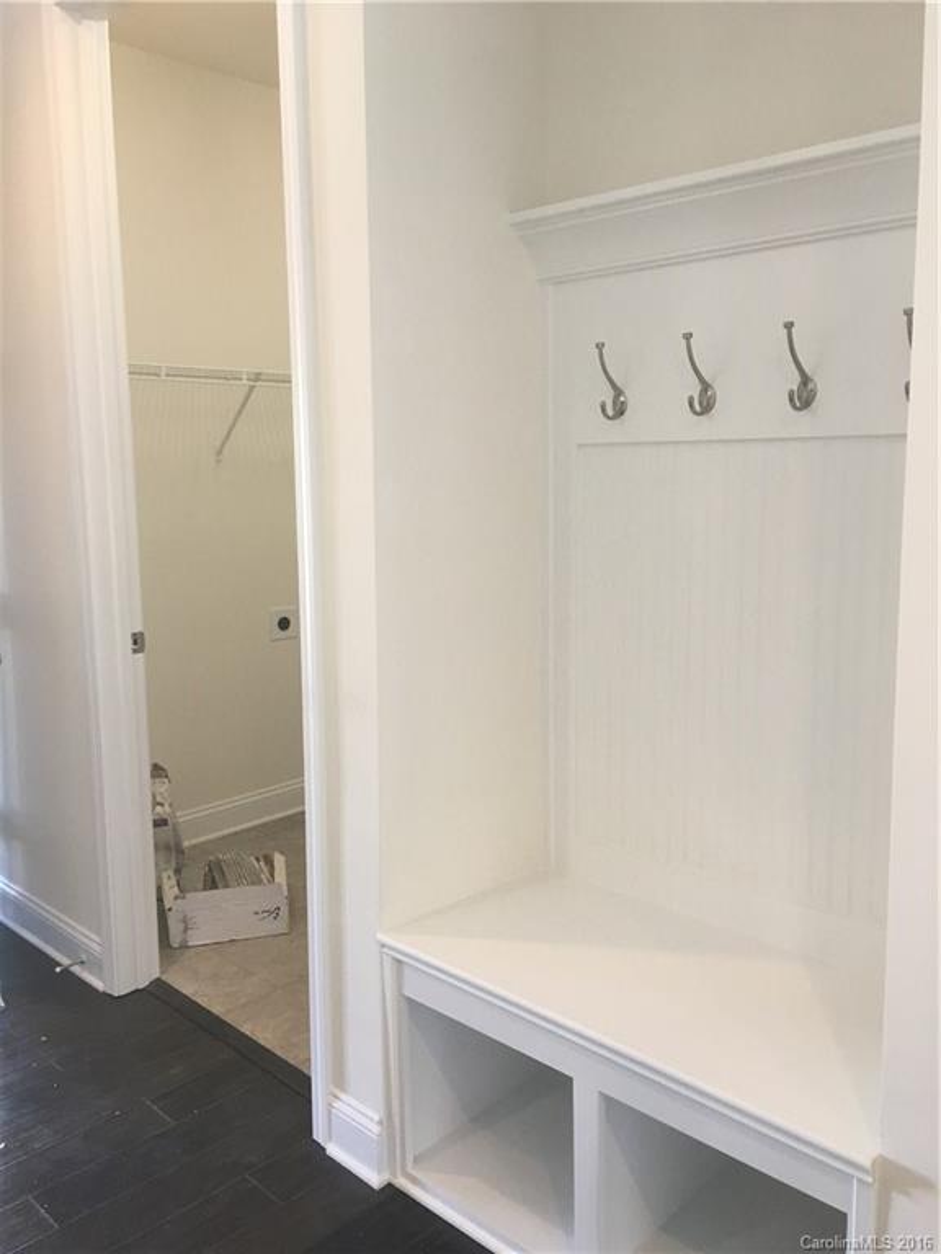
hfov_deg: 48.2
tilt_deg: -8.1
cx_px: 470
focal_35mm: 29
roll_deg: +0.6
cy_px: 627
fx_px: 1051
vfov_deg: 61.7
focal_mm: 4.15
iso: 40
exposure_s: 1/30
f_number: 2.2
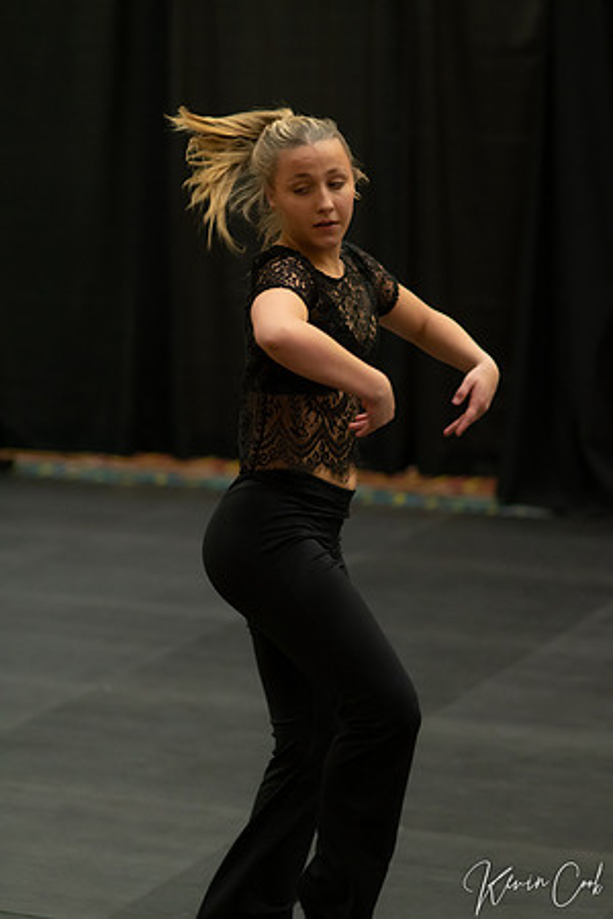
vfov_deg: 16.1
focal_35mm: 127
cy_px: 460
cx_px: 306
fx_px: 3244
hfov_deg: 10.8
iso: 1250
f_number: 2
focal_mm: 85
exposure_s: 1/640
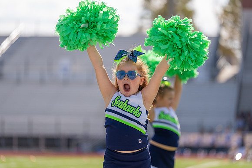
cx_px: 126
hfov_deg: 12.5
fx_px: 1148
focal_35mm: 164
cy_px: 84
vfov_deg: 8.4
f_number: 2.8
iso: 100
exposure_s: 1/2000
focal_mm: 164
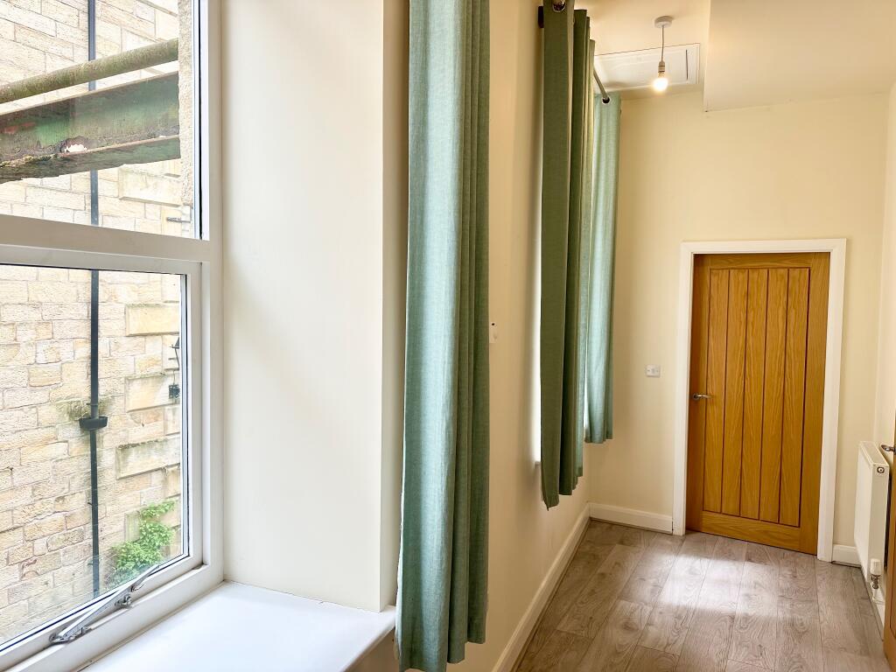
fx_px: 621
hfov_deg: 71.6
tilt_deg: -3.7
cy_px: 336
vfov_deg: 56.8
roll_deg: -0.4
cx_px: 448
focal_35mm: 24
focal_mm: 6.86
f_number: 1.78
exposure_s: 1/390
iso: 80
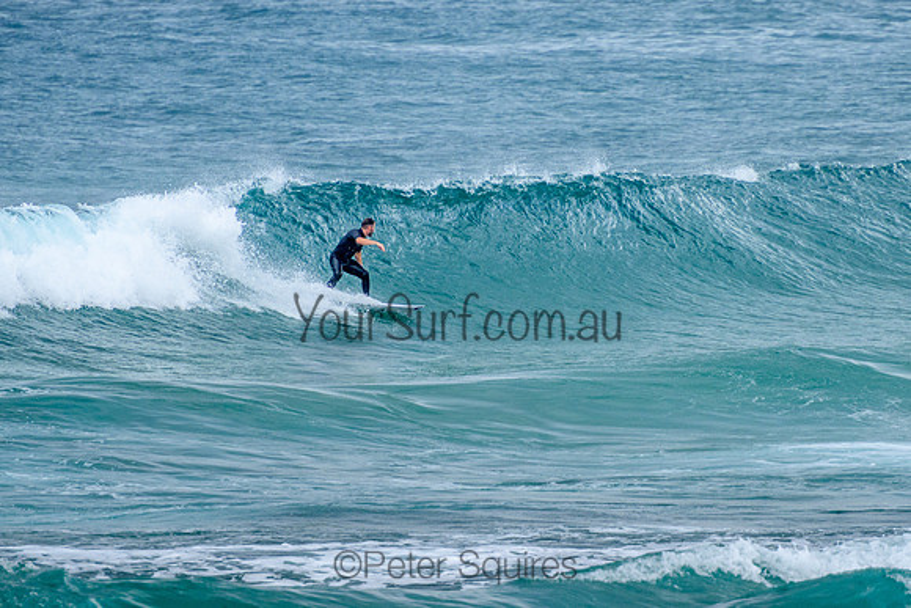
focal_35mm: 550
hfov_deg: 3.7
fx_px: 13922
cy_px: 194
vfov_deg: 2.5
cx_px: 532
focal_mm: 400
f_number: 5.6
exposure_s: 1/2000
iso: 900
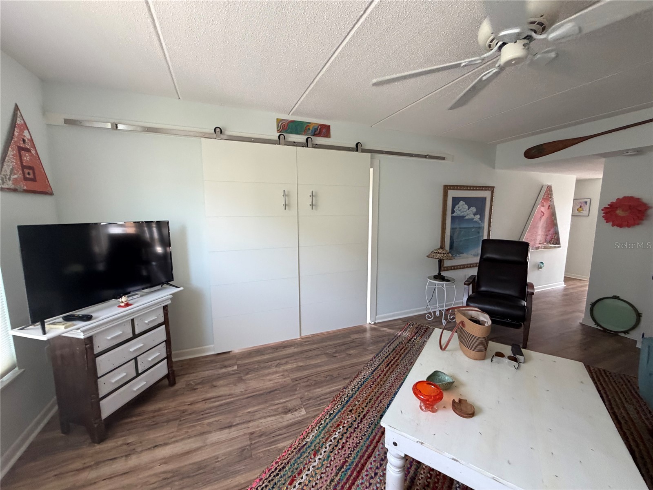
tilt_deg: -7.1
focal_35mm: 14
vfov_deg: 85.7
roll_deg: +0.5
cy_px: 245
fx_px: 264
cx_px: 326
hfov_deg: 102.1
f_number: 2.2
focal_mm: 2.22
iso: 320
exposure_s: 1/121
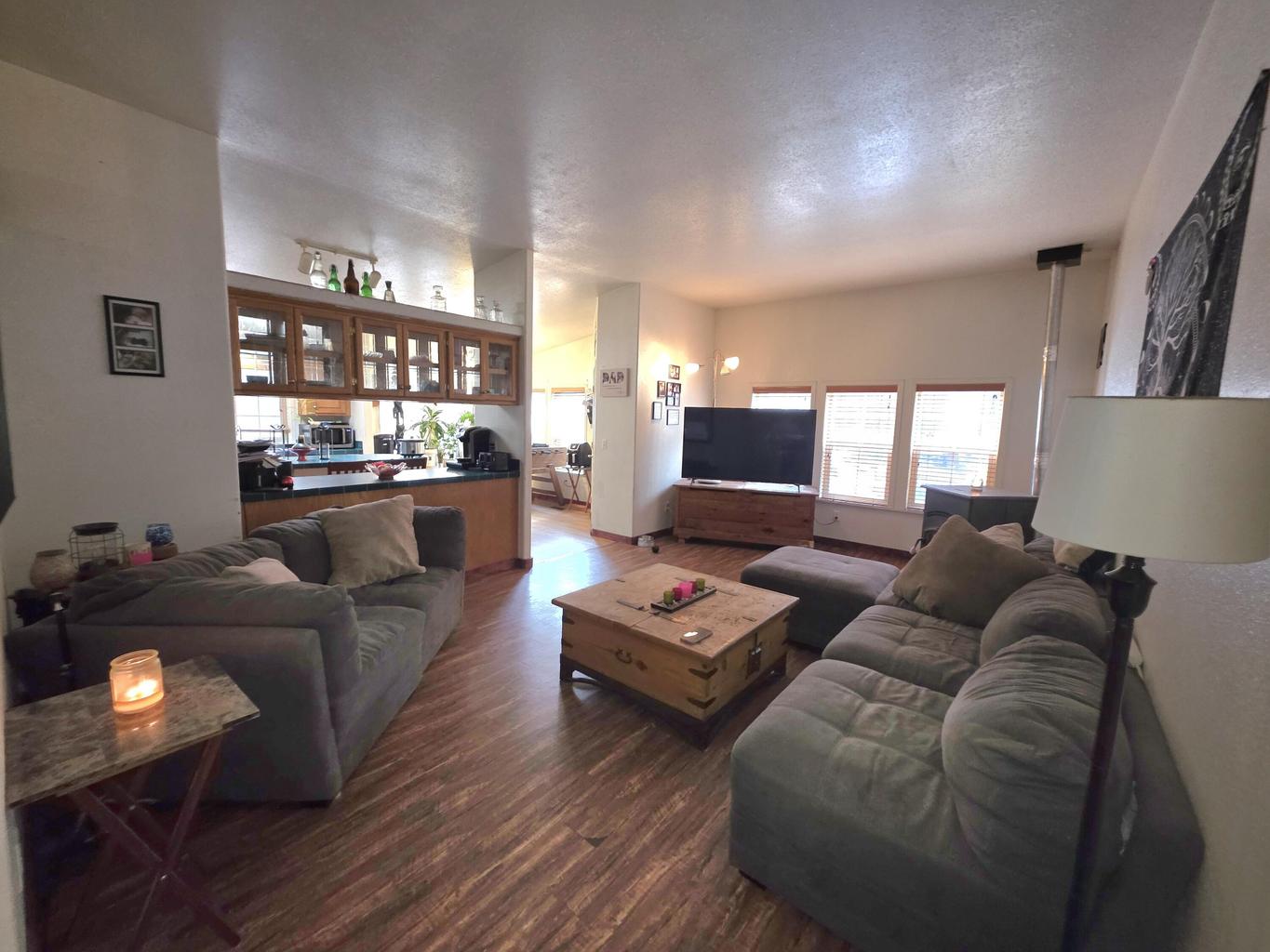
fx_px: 477
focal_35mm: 13
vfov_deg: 89.9
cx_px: 635
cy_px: 476
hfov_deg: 106.2
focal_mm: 2.2
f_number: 1.9
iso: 640
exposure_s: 1/13.4
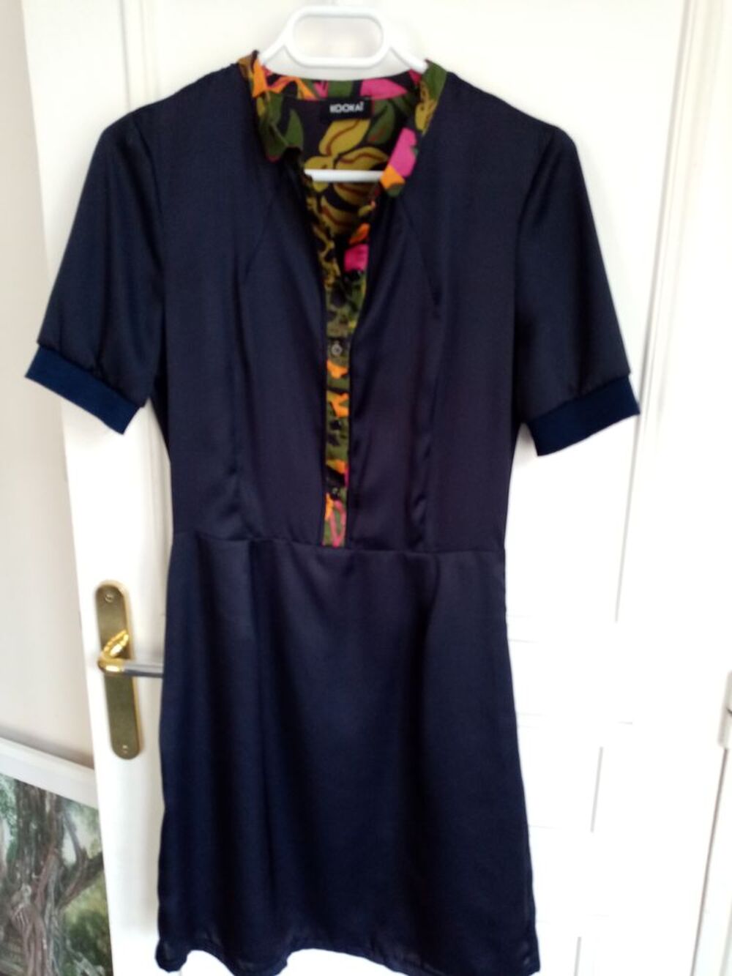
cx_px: 366
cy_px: 488
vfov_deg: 67.3
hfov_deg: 53.1
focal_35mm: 26
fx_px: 733
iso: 309
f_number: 1.8
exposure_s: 1/33.3
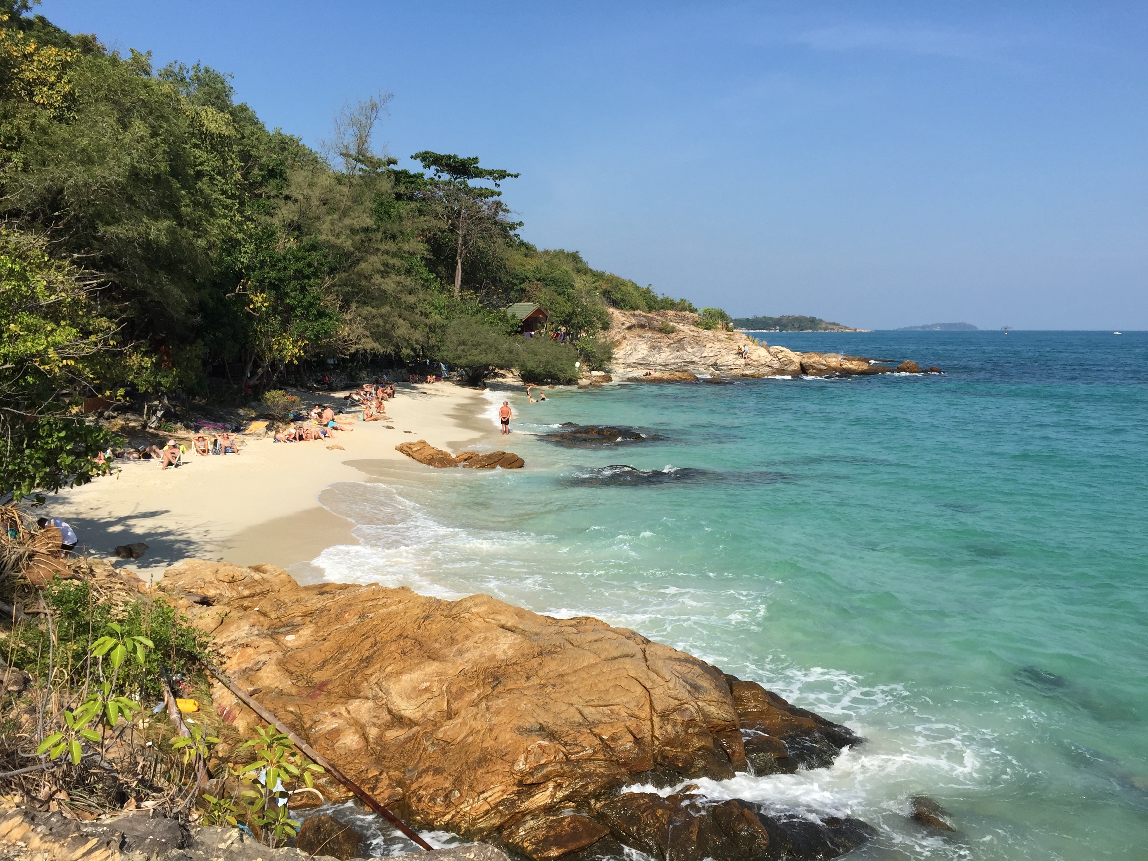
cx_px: 574
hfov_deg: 61.7
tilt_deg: -5.7
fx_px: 962
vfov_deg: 48.2
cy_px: 430
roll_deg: -1.1
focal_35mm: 29
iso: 32
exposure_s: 1/2326
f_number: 2.2
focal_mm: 4.15
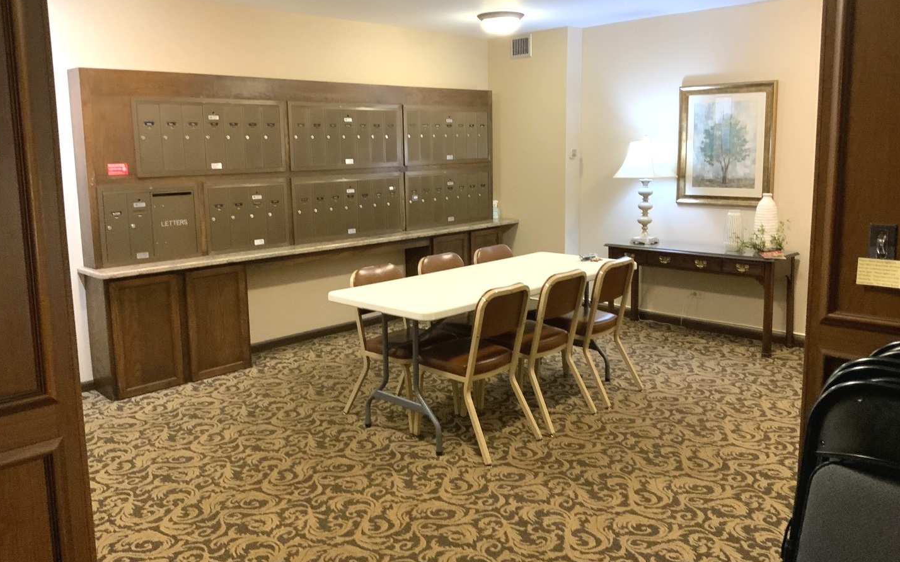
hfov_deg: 61.2
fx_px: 760
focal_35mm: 31
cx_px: 447
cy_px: 251
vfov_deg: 40.5
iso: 250
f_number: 1.8
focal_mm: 3
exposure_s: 1/40
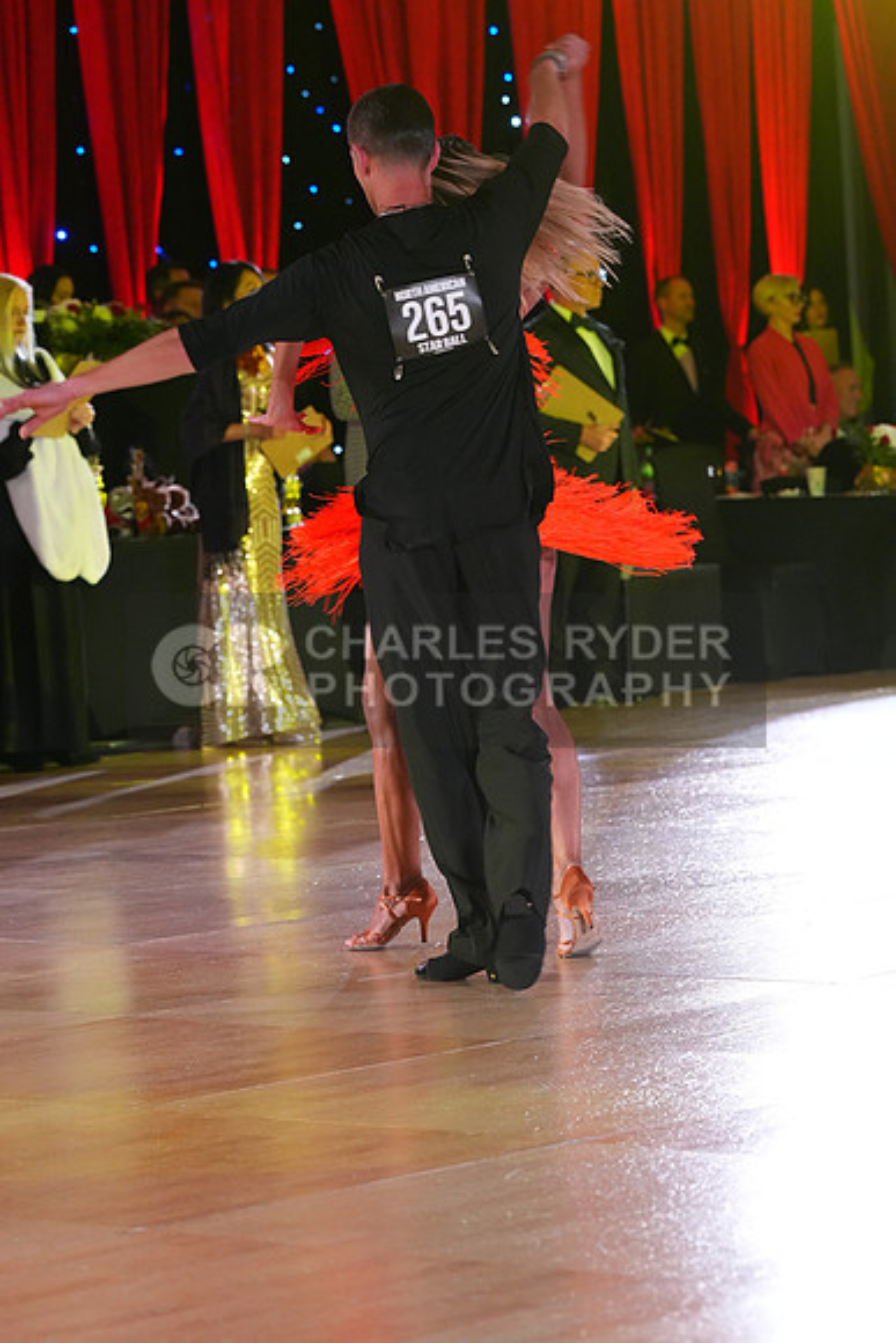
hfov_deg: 9.7
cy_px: 672
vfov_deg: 14.5
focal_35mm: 141
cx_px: 448
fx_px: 5260
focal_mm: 141
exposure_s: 1/250
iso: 5000
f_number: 5.6
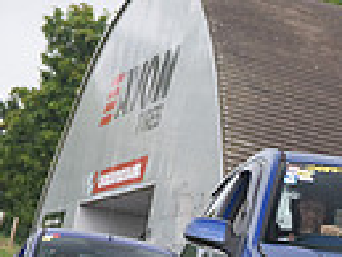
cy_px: 470
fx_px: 2986
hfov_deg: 6.4
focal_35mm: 302
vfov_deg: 4.9
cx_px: 684
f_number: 5.6
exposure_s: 1/1000
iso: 1100
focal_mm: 70
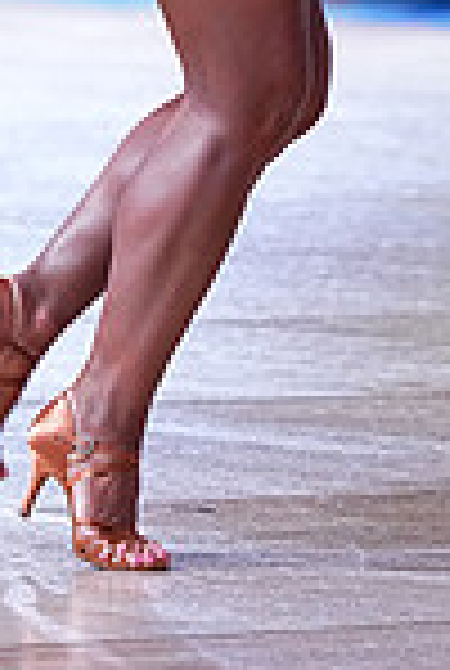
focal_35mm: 536
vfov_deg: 3.8
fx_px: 10003
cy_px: -283
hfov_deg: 2.6
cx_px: 317
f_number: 4
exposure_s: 1/500
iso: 2500
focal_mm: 138
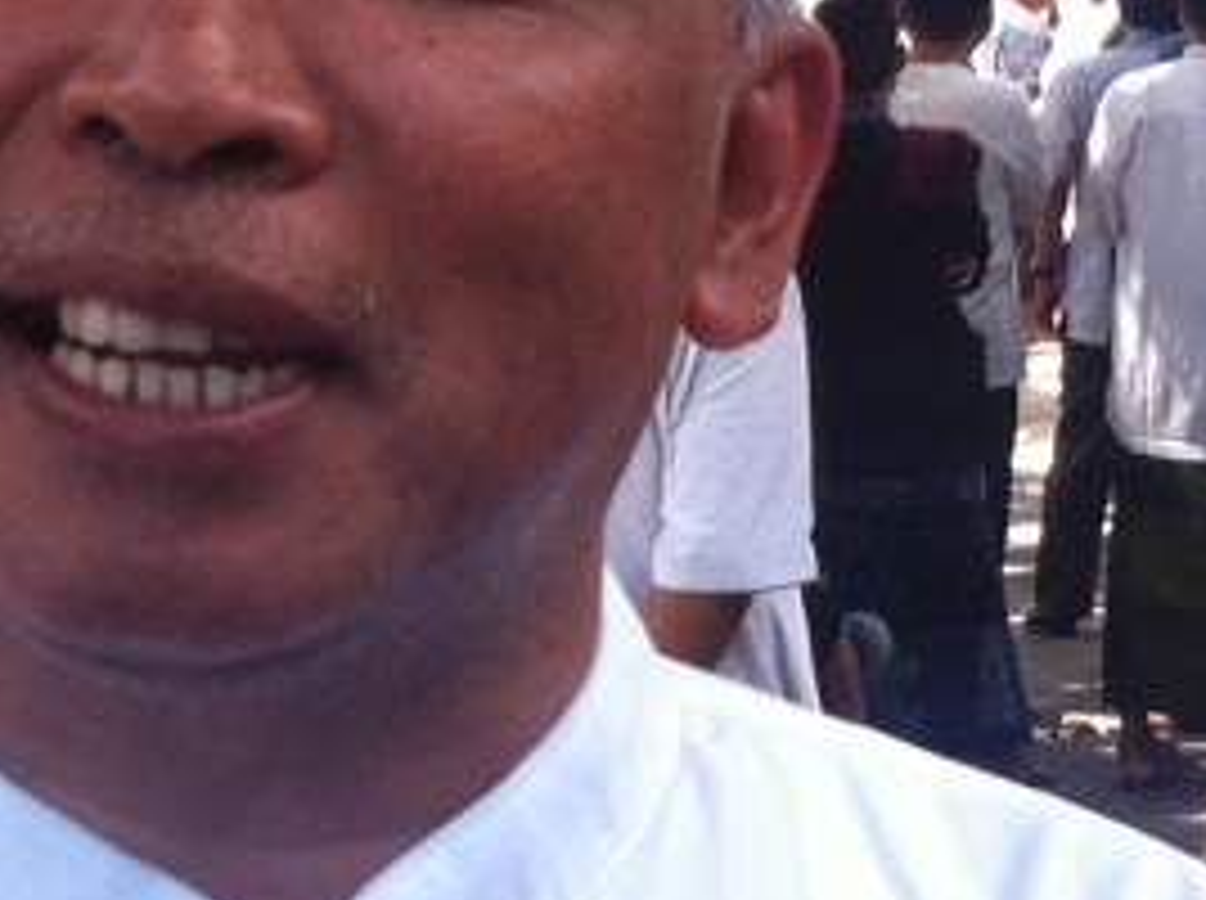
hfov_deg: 11.6
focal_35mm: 169
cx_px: 104
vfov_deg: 8.8
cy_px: 518
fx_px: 5877
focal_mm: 3.85
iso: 80
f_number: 2.8
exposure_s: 1/127
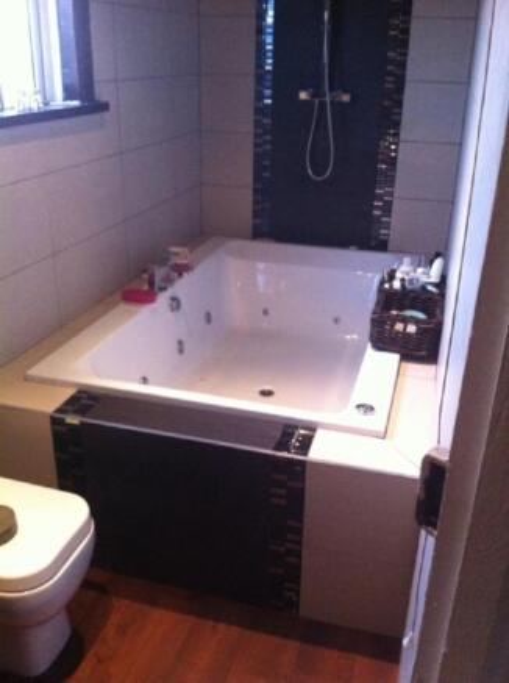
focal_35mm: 35
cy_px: 342
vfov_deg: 52.7
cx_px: 254
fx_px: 689
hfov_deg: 40.6
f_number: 2.8
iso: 500
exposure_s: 1/15
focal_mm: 3.85
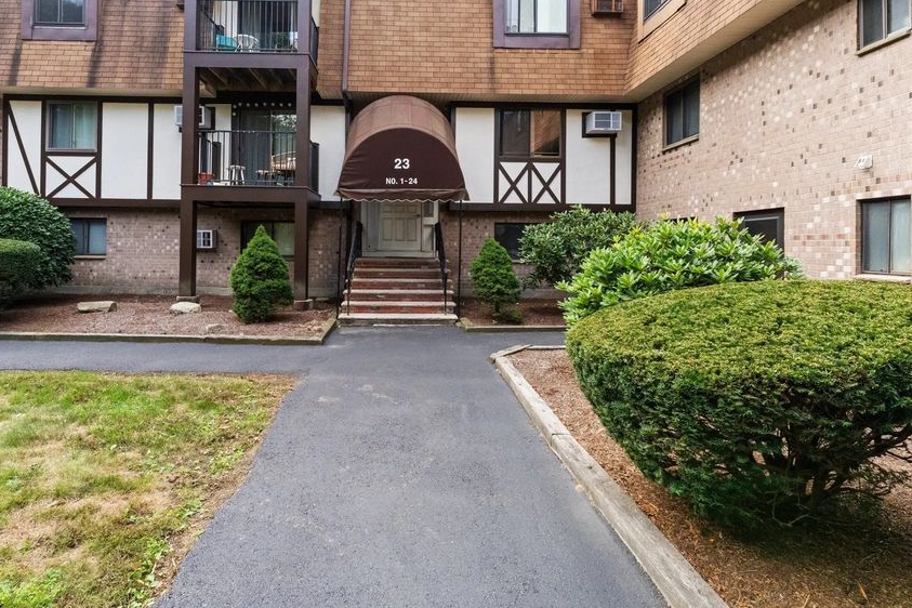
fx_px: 455
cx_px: 405
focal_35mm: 18
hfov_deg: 89.7
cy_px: 243
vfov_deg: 66.8
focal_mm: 14.8
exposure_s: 1/500
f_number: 11
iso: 2500
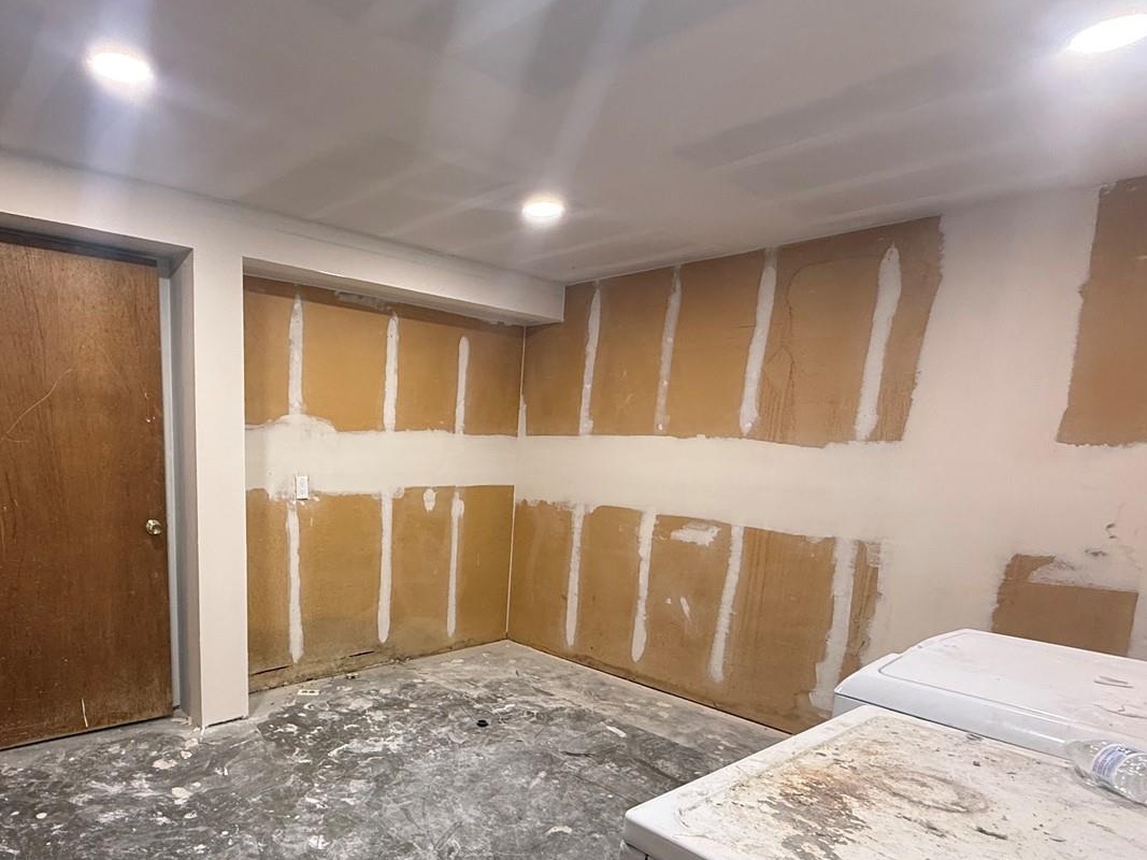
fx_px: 696
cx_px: 396
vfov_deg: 62.0
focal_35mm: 21
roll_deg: -1.2
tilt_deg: -10.6
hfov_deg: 76.8
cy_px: 570
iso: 200
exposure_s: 1/60
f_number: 2.2
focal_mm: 2.22
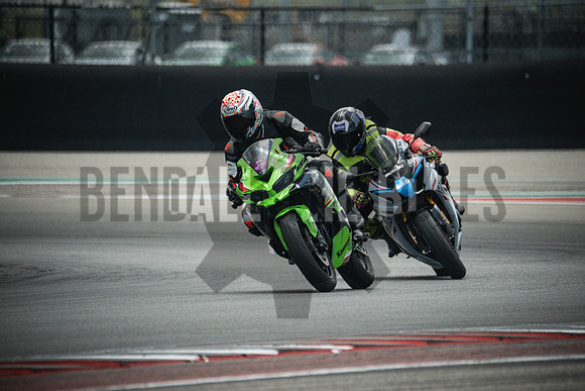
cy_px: 196
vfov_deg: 2.3
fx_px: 9752
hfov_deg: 3.4
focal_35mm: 600
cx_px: 292
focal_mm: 400
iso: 1600
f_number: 5.6
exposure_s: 1/1600
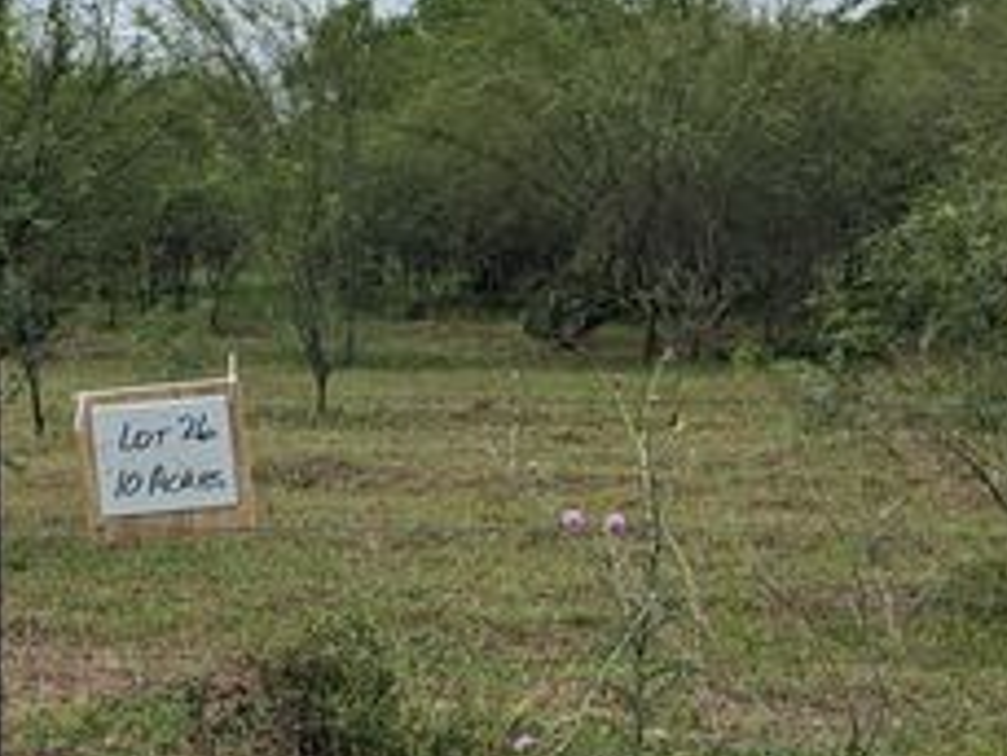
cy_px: 448
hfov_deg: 18.4
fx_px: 3056
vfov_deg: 14.1
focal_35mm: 105
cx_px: 106
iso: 45
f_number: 1.85
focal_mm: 6.81
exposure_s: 1/396
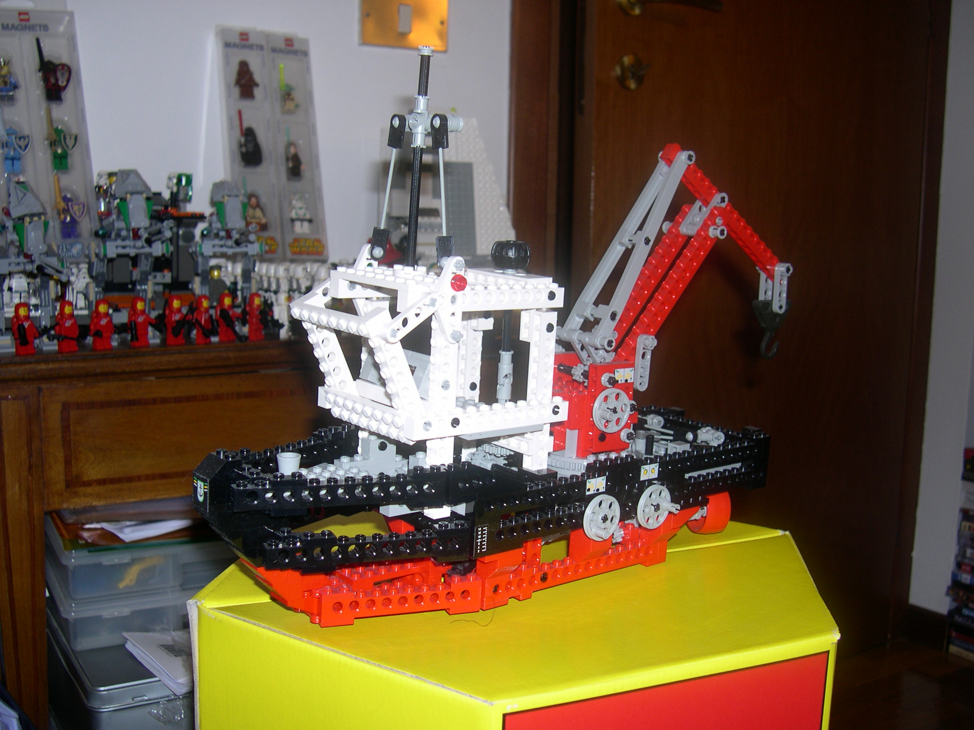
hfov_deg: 49.0
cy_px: 365
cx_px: 487
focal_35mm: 38
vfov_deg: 37.7
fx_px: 1069
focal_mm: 8
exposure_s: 1/60
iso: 100
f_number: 2.8
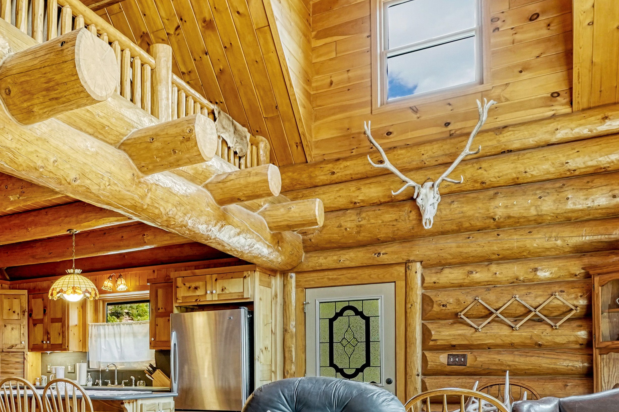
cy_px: 372
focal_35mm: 34
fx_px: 584
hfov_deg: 50.2
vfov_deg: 36.4
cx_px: 73
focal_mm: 14
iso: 400
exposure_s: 1/2
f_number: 8
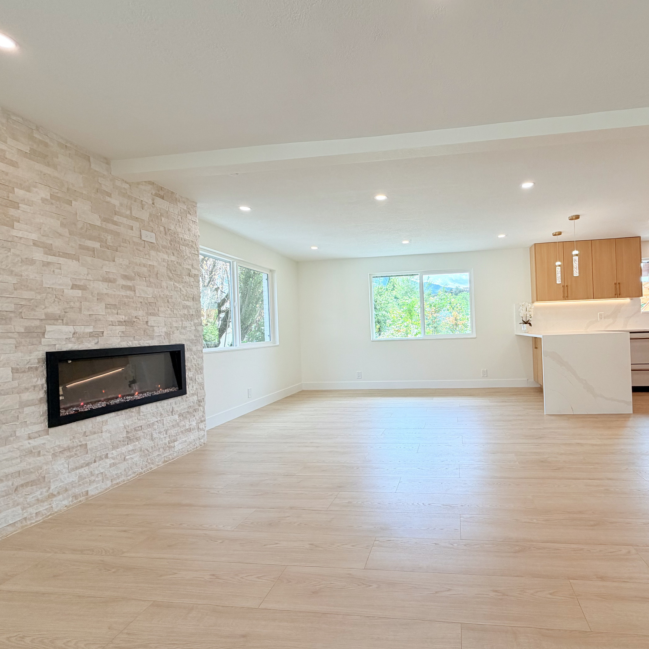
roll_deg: +2.1
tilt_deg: +0.3
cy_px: 329
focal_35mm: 17
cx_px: 414
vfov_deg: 84.0
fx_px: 361
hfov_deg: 82.0
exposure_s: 1/120
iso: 64
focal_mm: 2.22
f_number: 2.2
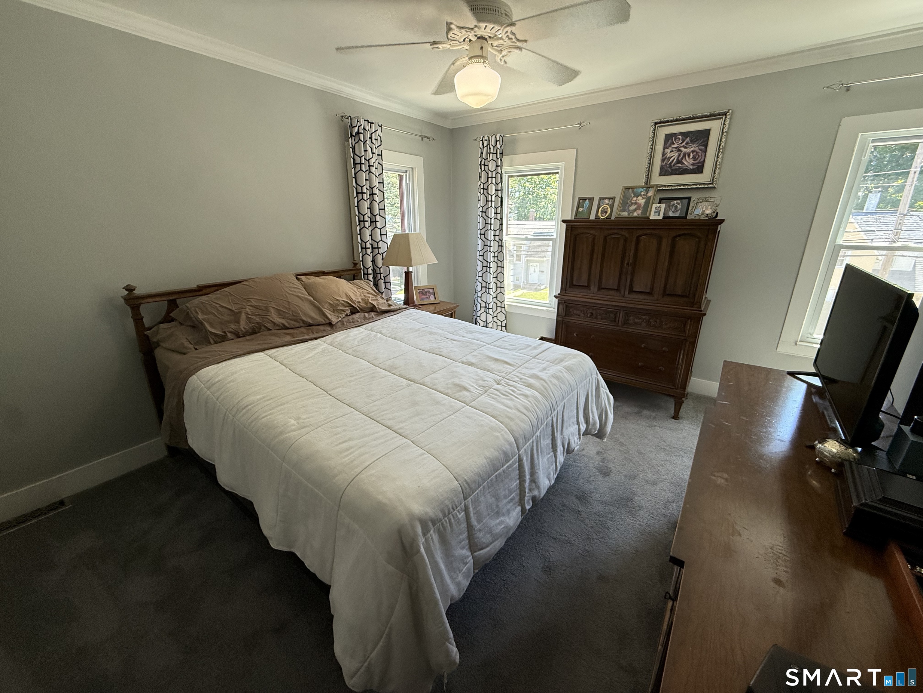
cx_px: 462
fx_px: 373
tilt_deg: -18.2
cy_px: 346
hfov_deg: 102.1
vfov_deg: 85.7
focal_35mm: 14
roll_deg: +0.4
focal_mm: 2.22
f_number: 2.2
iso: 160
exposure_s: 1/120
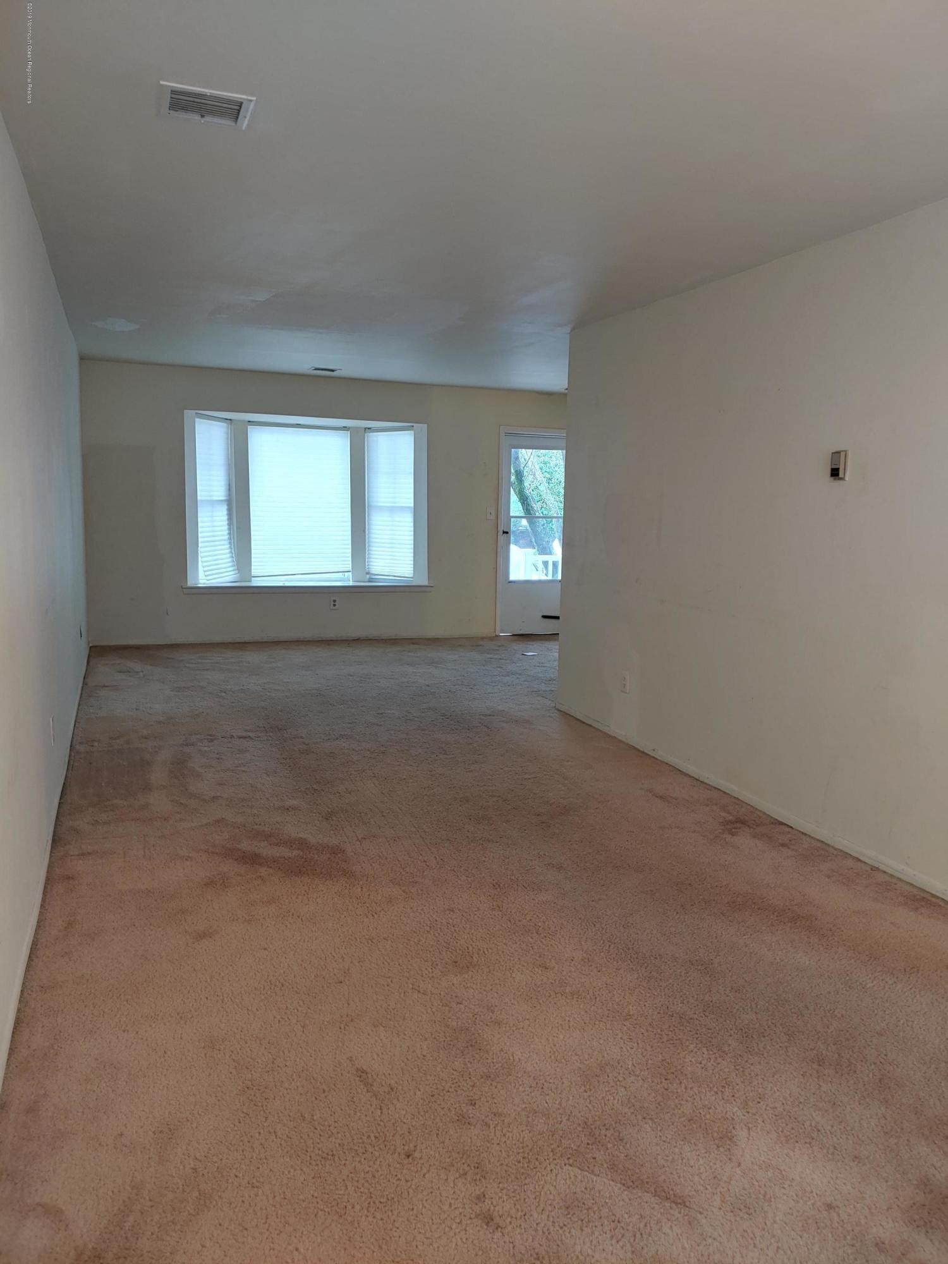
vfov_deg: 69.4
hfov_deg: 54.9
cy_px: 632
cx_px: 474
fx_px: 913
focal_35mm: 25
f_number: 1.5
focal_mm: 4.23
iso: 150
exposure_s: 1/30
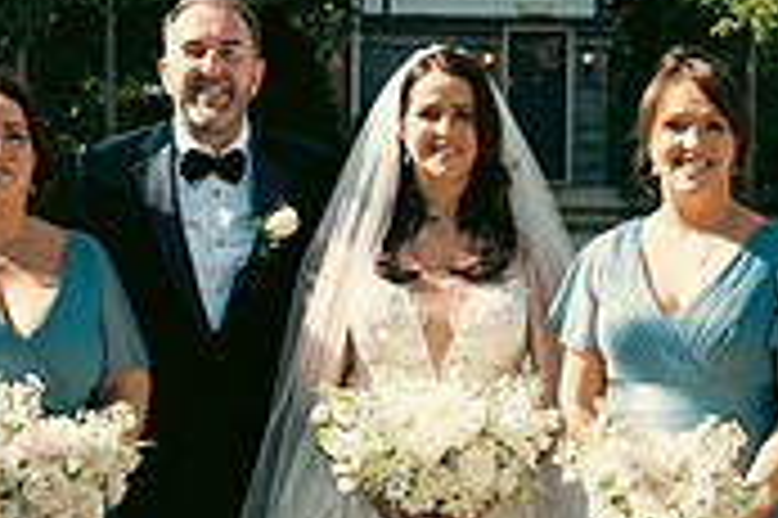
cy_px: 259
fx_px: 2677
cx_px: 454
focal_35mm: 124
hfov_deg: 16.5
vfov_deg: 11.0
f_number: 5.6
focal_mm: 37
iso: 320
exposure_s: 1/640
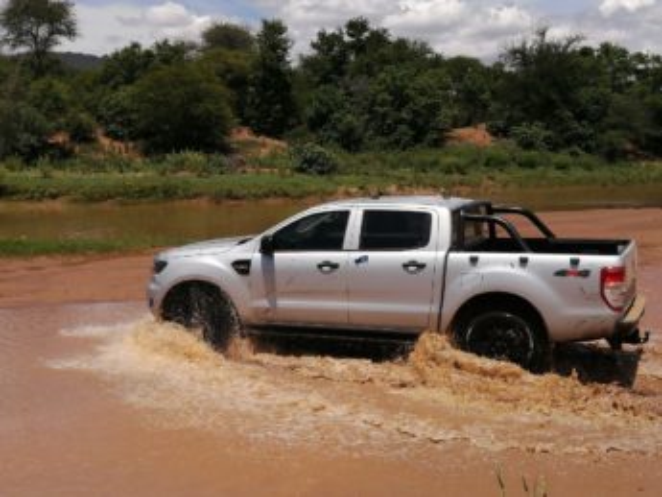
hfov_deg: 38.9
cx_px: 331
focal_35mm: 49
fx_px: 937
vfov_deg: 29.7
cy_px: 248
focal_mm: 3.62
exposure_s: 1/2183
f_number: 1.8
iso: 50
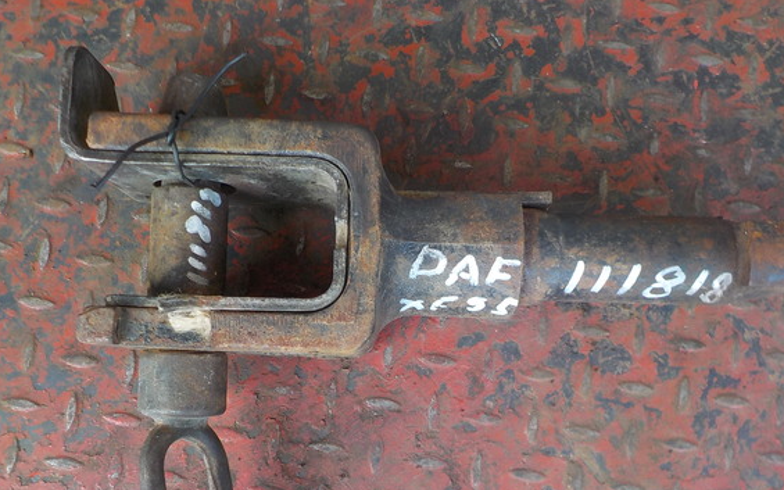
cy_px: 319
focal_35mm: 36
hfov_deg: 54.0
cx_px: 407
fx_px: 769
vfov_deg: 35.0
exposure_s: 1/60
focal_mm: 4.1
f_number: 3.3
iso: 125
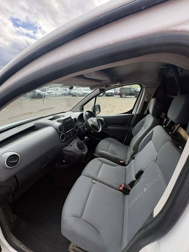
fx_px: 102
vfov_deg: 102.1
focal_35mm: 14
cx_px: 94
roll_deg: -0.2
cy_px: 126
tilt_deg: -31.2
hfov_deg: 85.7
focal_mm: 2.22
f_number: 2.2
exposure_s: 1/322
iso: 64
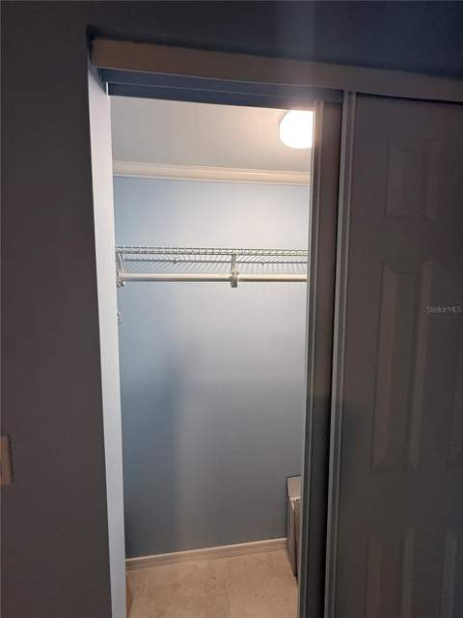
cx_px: 232
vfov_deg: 102.1
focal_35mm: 14
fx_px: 250
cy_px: 309
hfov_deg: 85.7
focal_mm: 2.22
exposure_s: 1/120
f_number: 2.2
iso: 160
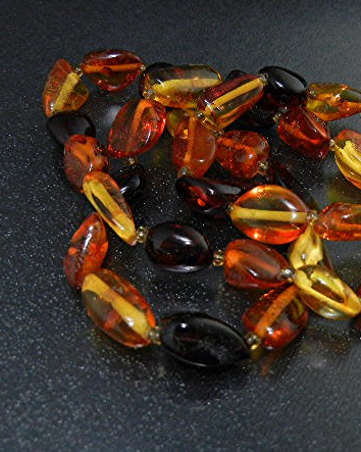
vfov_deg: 34.2
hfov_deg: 27.3
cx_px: 257
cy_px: 235
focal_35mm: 55
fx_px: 735
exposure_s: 1/30
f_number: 7.4
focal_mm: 7.1
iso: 800
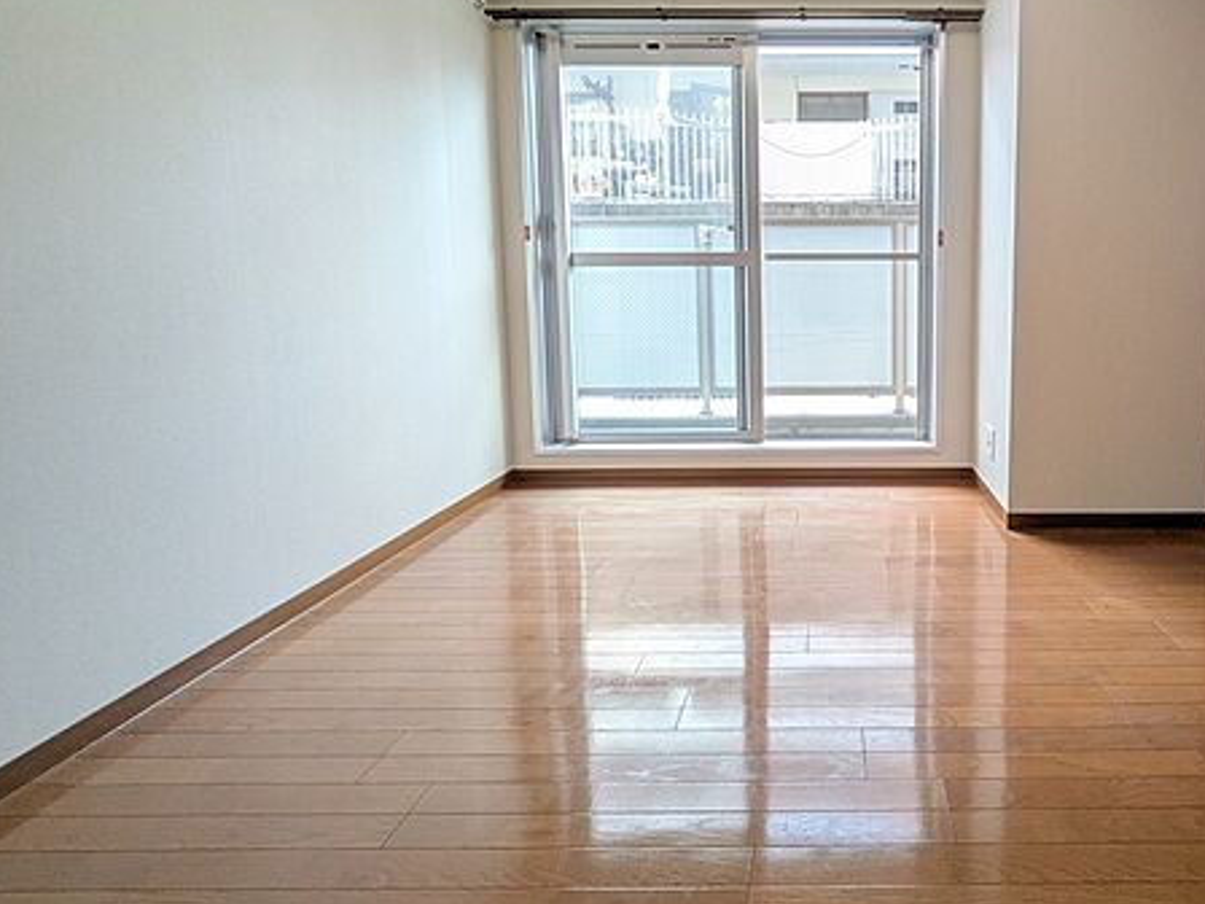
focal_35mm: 20
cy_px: 355
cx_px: 828
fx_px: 696
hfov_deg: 78.4
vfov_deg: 65.3
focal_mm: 1.83
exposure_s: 1/100
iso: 130
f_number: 2.2
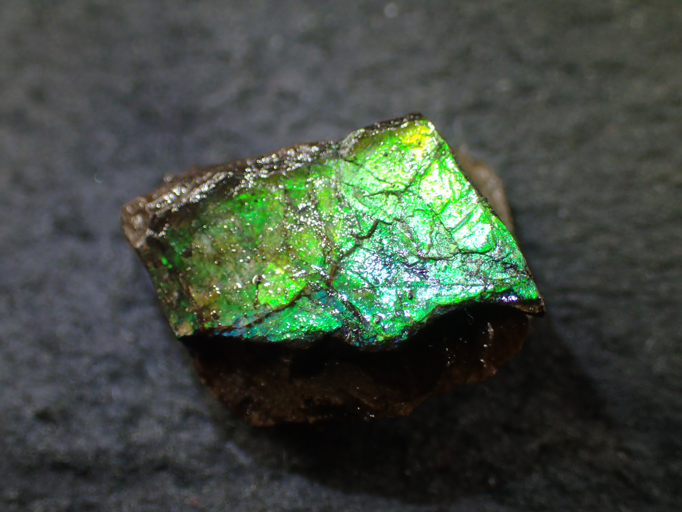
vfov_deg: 27.5
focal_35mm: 53
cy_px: 256
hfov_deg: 36.2
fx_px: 1044
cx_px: 341
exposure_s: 1/200
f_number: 3.4
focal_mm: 9.61
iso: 400
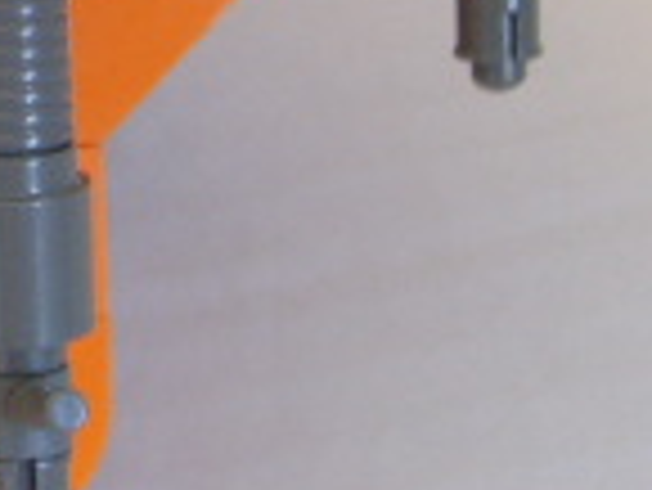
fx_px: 3242
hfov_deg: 11.2
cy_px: -31
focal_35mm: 172
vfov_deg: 8.6
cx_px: -207
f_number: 3.5
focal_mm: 6.6
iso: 63
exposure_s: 1/15
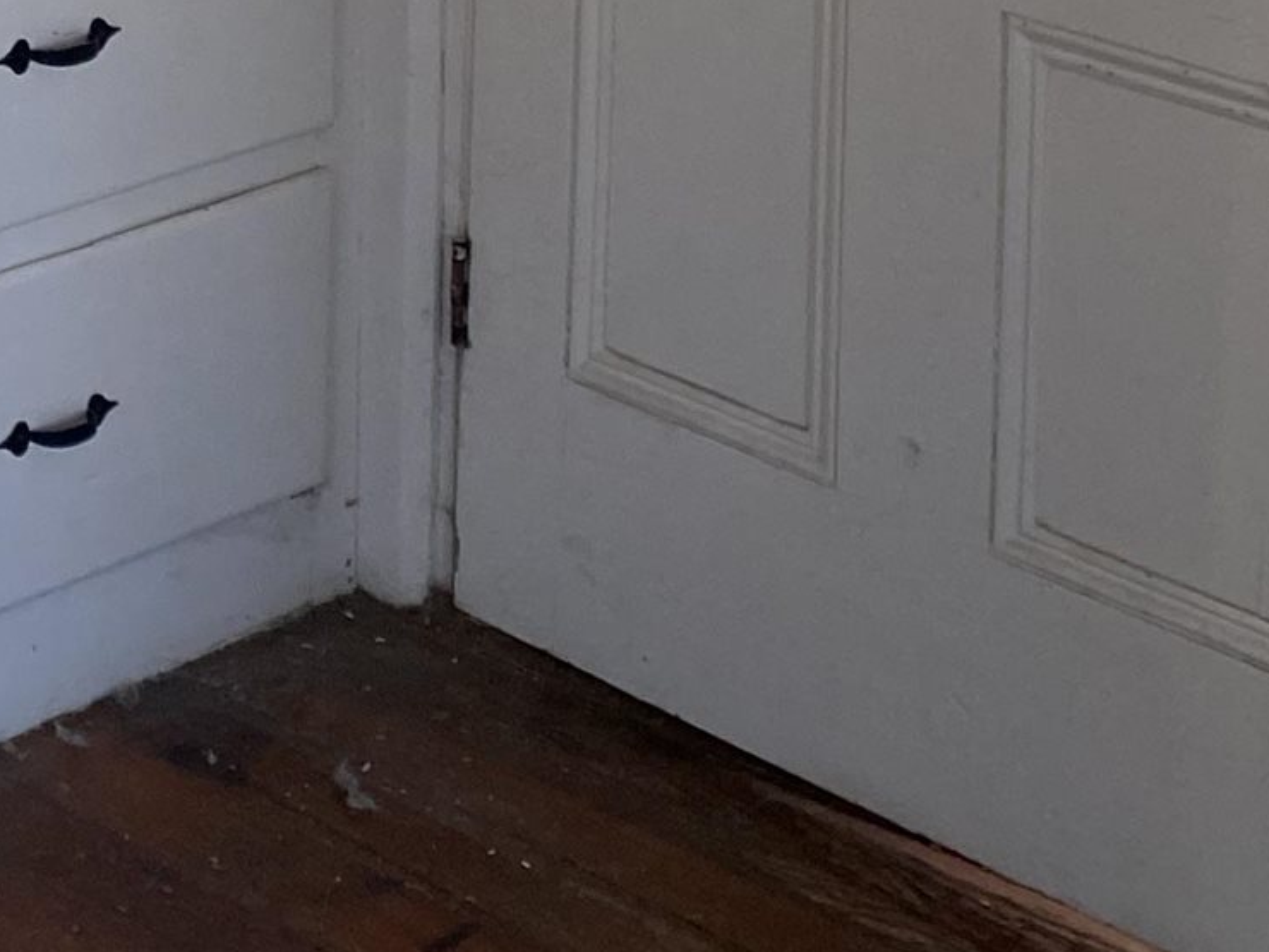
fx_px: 3959
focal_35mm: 108
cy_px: -914
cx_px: -941
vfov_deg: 12.2
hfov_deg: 15.8
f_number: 1.8
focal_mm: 4.25
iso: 50
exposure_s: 1/121
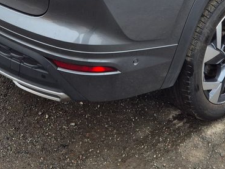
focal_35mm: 64
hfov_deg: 29.9
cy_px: -53
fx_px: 416
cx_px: 164
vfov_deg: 20.8
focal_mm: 5.4
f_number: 1.8
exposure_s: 1/318
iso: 25
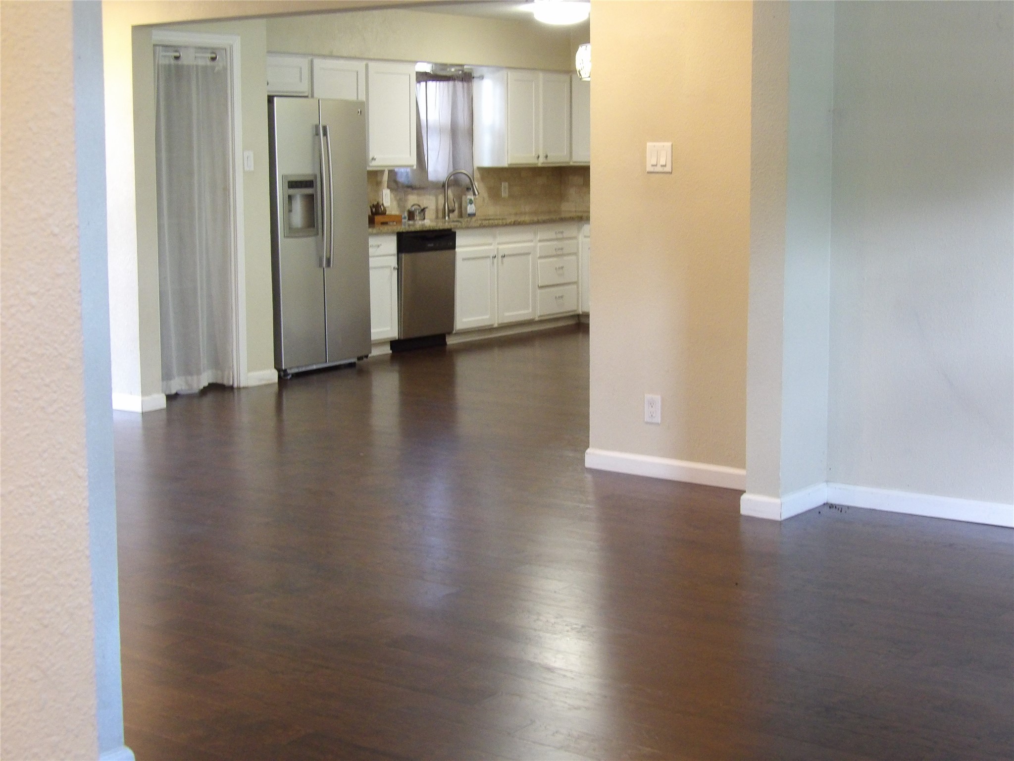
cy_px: 380
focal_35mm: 53
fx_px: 1553
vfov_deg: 27.5
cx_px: 507
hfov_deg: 36.2
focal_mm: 9.5
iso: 508
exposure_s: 1/17
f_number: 3.9
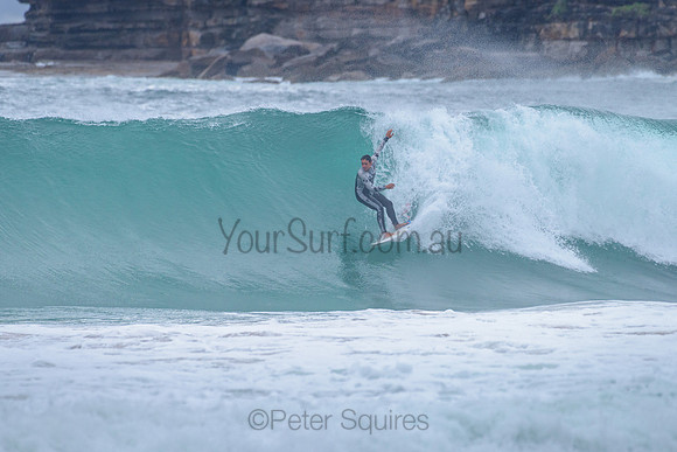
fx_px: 11532
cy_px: 225
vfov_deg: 2.2
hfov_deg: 3.4
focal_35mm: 613
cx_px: 335
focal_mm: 500
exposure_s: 1/2000
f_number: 5.6
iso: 450
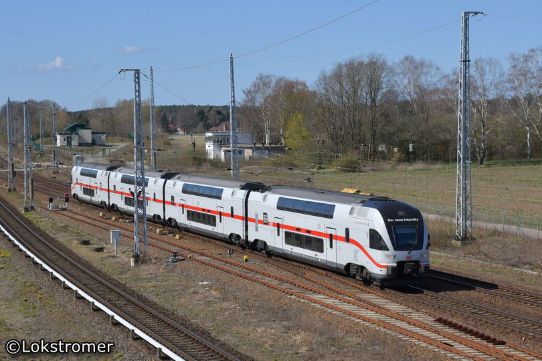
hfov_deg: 24.2
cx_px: 271
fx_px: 1265
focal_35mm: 84
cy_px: 180
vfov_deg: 16.3
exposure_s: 1/640
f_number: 11
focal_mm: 56
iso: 200
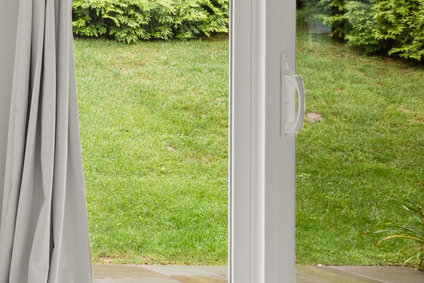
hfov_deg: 18.7
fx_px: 966
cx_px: -353
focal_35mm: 82
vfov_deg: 16.6
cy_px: 78
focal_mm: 16
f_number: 9
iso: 200
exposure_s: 1/1.25
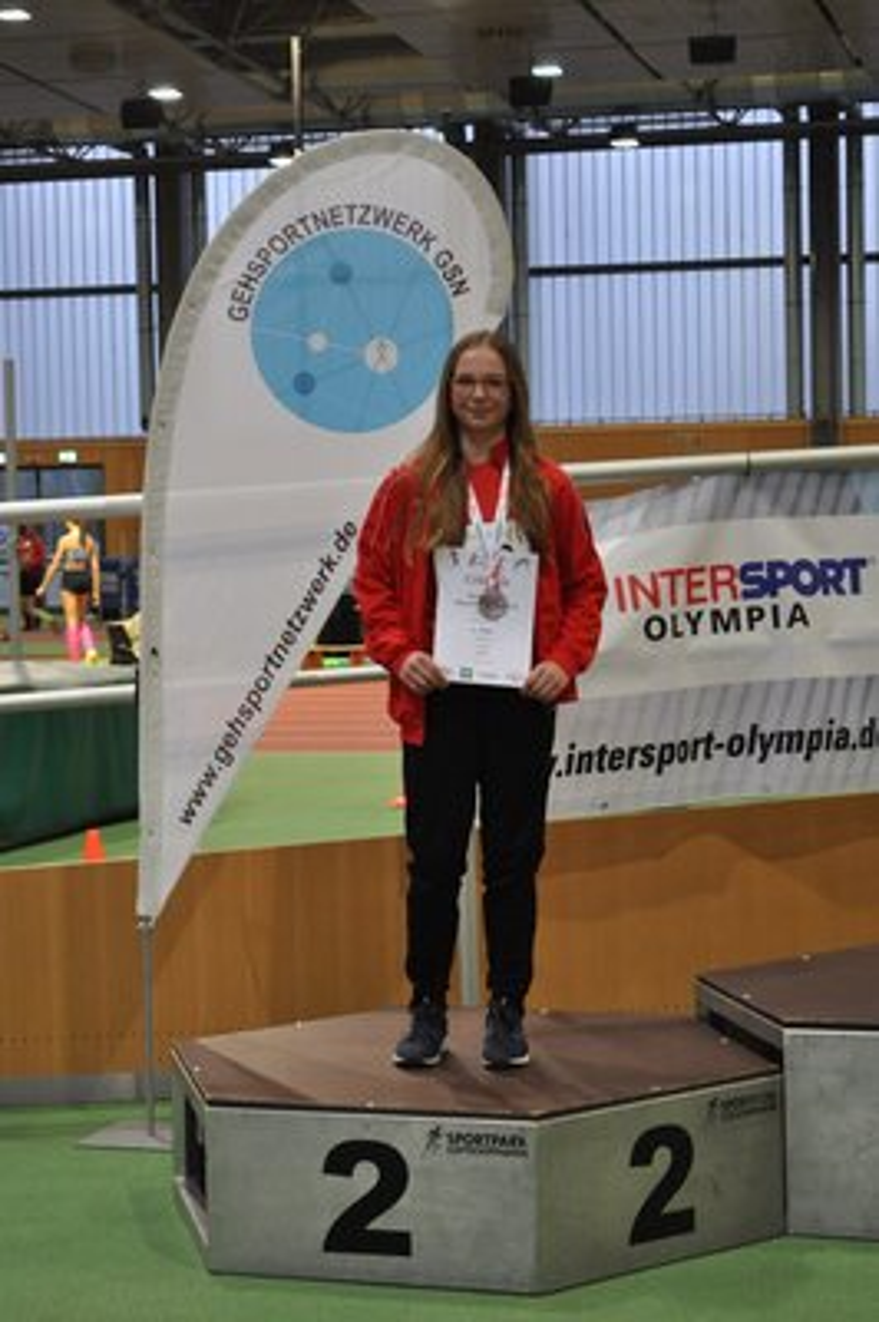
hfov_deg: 16.5
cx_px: 440
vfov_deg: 24.6
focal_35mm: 82
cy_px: 661
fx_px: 3027
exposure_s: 1/40
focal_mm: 55
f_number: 5.6
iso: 800
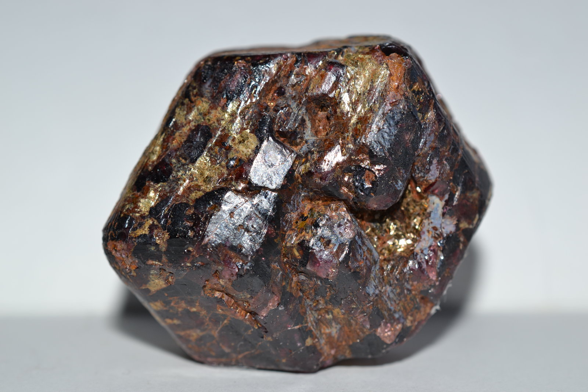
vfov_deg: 22.6
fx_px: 980
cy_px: 196
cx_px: 294
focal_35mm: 60
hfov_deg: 33.4
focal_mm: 40
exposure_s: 1/60
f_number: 8
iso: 100
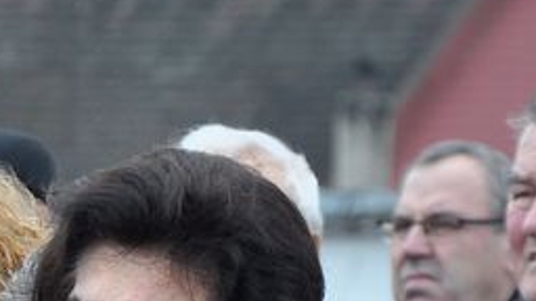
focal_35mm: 548
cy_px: 459
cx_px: 124
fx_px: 7785
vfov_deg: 2.2
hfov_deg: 3.9
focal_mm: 105
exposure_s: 1/500
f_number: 5.6
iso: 320
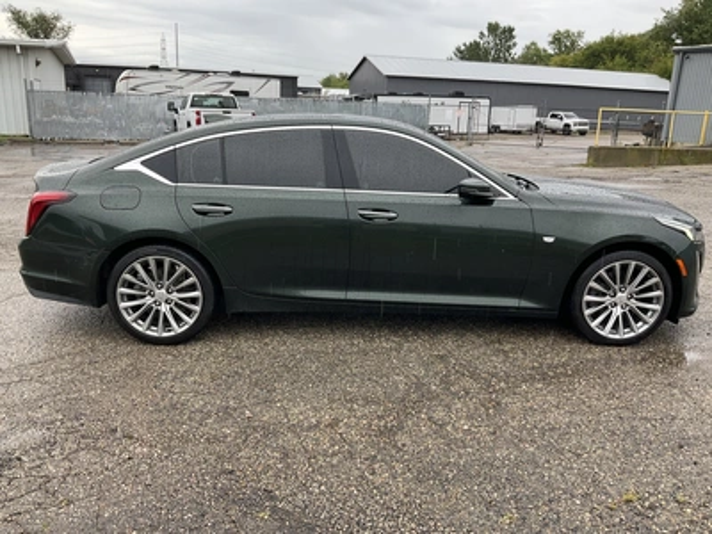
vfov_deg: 48.2
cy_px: 267
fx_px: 596
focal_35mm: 29
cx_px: 356
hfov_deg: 61.7
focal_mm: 3
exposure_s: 1/174
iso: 20
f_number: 1.8
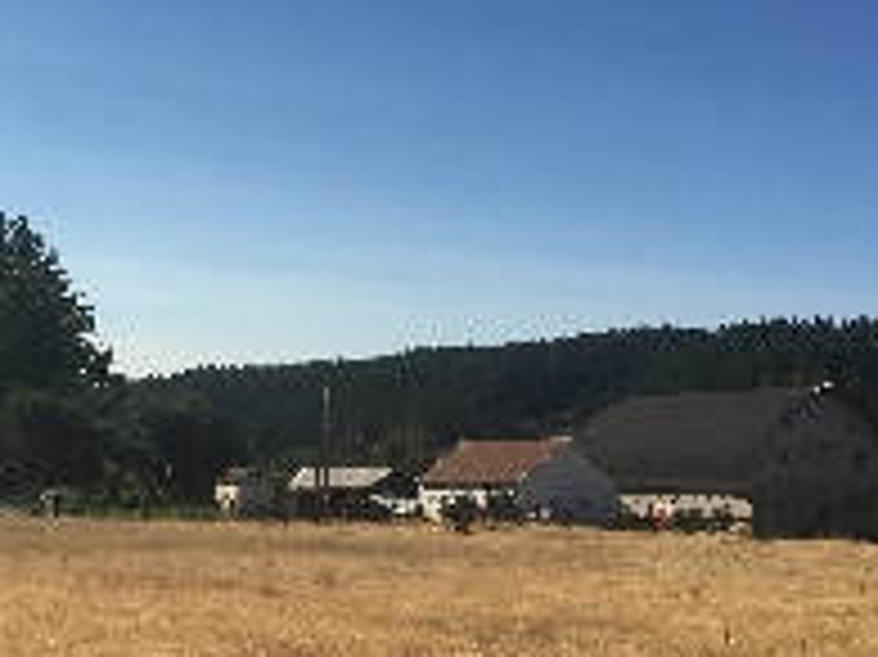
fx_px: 1521
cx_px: 218
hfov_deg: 31.6
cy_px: 346
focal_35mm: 60
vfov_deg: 24.4
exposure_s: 1/2959
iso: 25
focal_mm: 4.15
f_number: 2.2
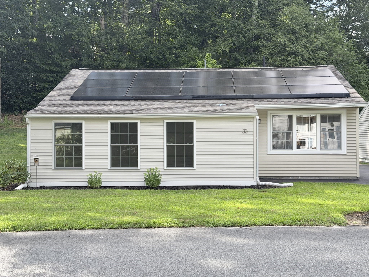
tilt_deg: -0.6
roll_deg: +0.1
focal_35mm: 48
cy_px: 138
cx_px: 184
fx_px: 512
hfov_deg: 39.7
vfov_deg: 30.3
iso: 64
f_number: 1.78
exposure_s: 1/1285
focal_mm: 6.76
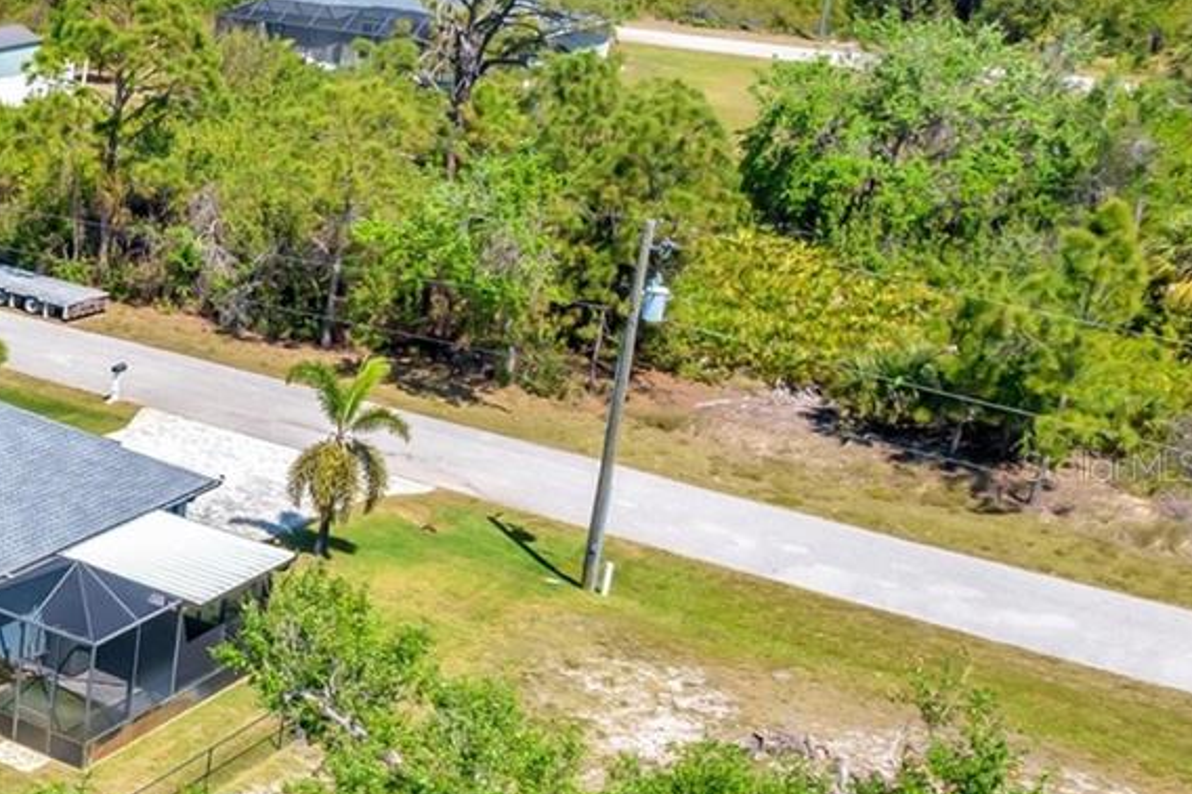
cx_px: -470
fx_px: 2052
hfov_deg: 26.1
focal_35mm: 62
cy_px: 465
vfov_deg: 21.9
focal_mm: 8.38
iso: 110
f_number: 2.8
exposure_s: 1/1250
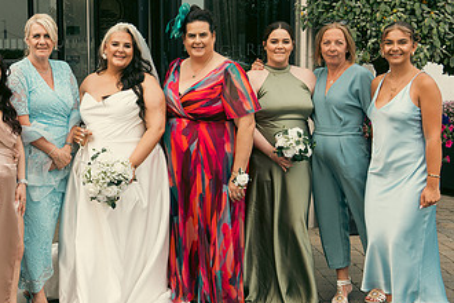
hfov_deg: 33.7
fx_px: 731
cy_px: 137
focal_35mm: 58
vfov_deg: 23.4
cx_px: 106
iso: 125
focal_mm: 33
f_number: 5
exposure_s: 1/250
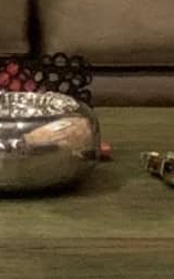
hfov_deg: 4.7
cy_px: -469
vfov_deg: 6.9
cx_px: 42
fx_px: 2129
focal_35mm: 280
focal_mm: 4.2
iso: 800
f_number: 1.8
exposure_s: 1/27
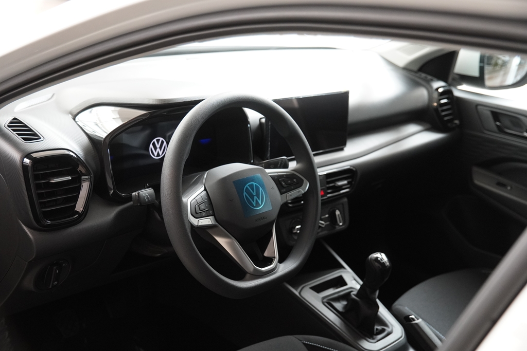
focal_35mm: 46
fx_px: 681
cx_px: 264
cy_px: 176
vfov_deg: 29.0
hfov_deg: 42.3
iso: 2000
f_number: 2.8
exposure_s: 1/160
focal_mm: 31
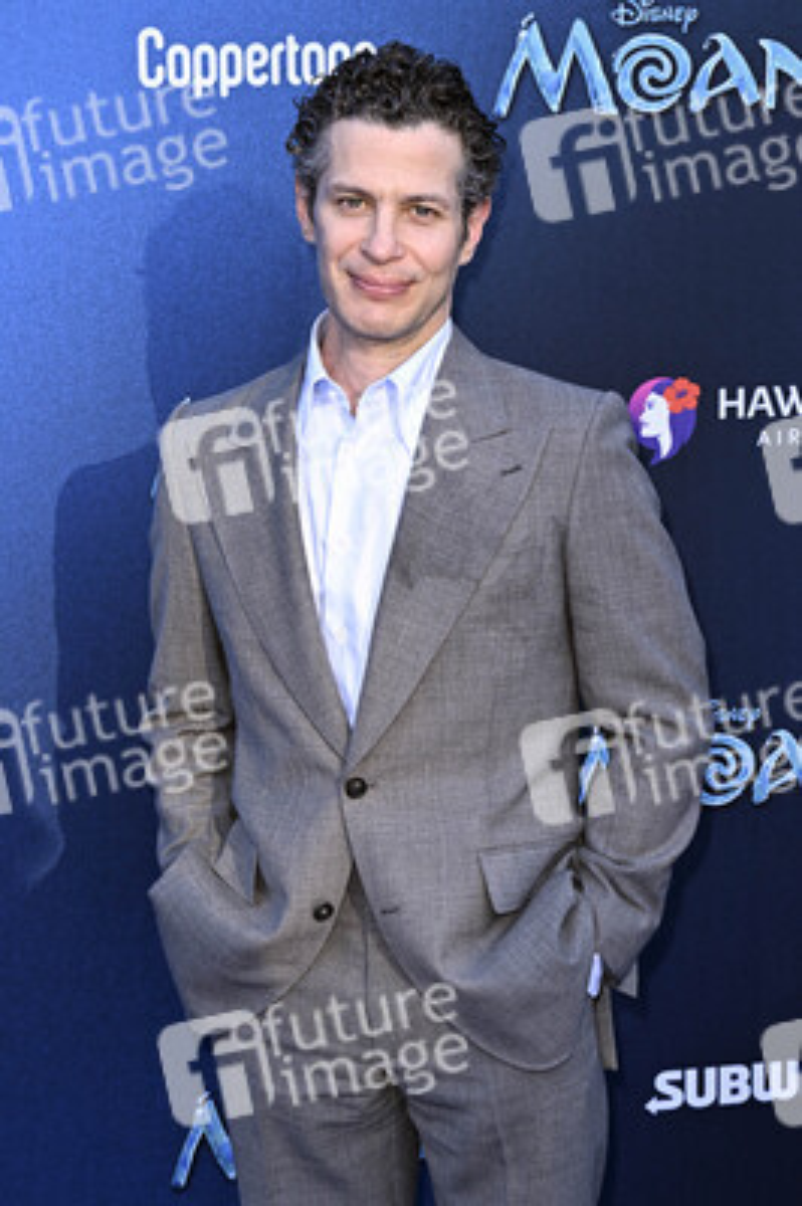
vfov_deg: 28.9
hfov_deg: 19.4
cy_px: 603
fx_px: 2343
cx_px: 401
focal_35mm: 70
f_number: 6.3
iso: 500
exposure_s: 1/250
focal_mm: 70
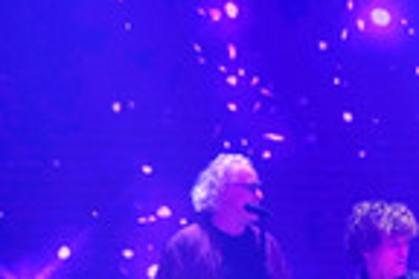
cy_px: 410
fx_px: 7285
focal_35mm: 626
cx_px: 650
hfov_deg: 3.3
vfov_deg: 2.2
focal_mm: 200
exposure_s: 1/250
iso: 5000
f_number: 5.6
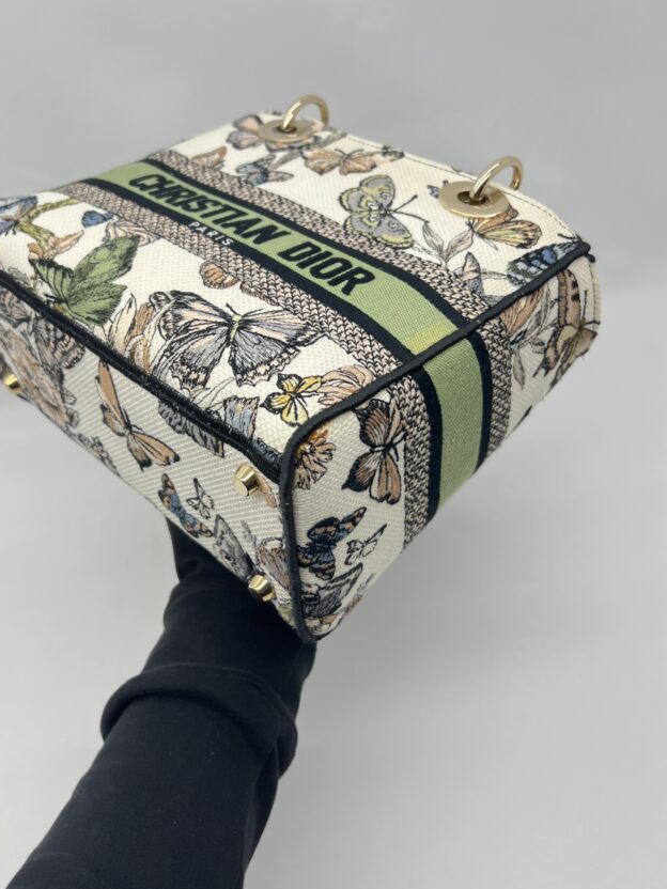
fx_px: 822
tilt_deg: -38.6
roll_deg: +8.7
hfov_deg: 44.0
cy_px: 409
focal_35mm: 32
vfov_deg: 56.7
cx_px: 282
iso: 32
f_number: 1.5
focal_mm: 5.7
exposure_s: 1/102
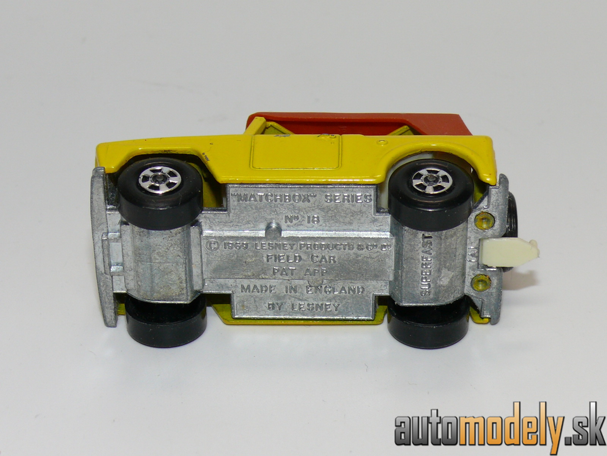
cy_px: 228
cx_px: 304
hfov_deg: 19.3
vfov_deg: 14.5
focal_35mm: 102
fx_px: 1789
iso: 100
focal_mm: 13.3
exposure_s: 1/30
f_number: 4
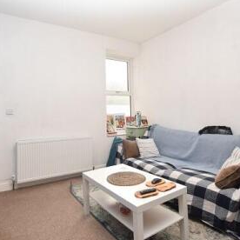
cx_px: 107
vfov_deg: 69.4
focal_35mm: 22
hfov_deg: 69.4
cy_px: 107
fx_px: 173
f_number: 5
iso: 800
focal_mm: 10
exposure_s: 1/100
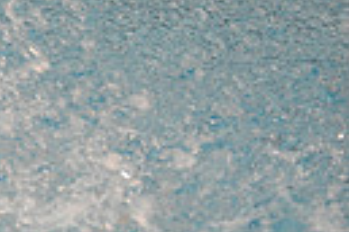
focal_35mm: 351
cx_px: -433
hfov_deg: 5.7
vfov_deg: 3.9
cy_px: 11
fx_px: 3402
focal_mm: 78
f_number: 2.8
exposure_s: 1/400
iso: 3200
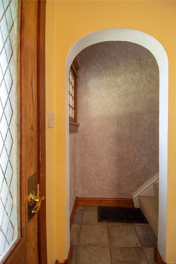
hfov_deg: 67.4
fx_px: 132
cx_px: 88
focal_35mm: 18
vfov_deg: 90.0
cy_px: 132
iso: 1000
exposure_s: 1/60
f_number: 4
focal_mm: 12
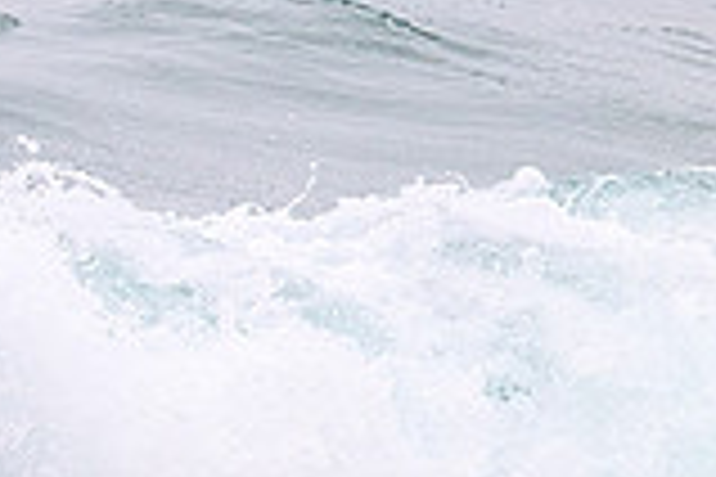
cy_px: 541
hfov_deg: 0.8
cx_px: -628
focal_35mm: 2676
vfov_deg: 0.5
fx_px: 53219
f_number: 11
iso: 1000
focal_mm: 550
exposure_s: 1/2000
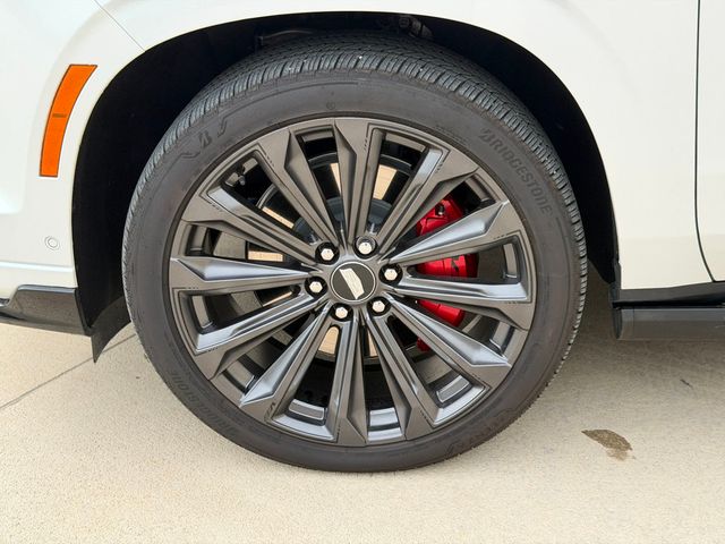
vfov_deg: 30.3
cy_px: 272
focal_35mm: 48
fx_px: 1005
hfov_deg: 39.7
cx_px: 362
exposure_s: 1/939
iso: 100
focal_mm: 6.76
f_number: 1.78
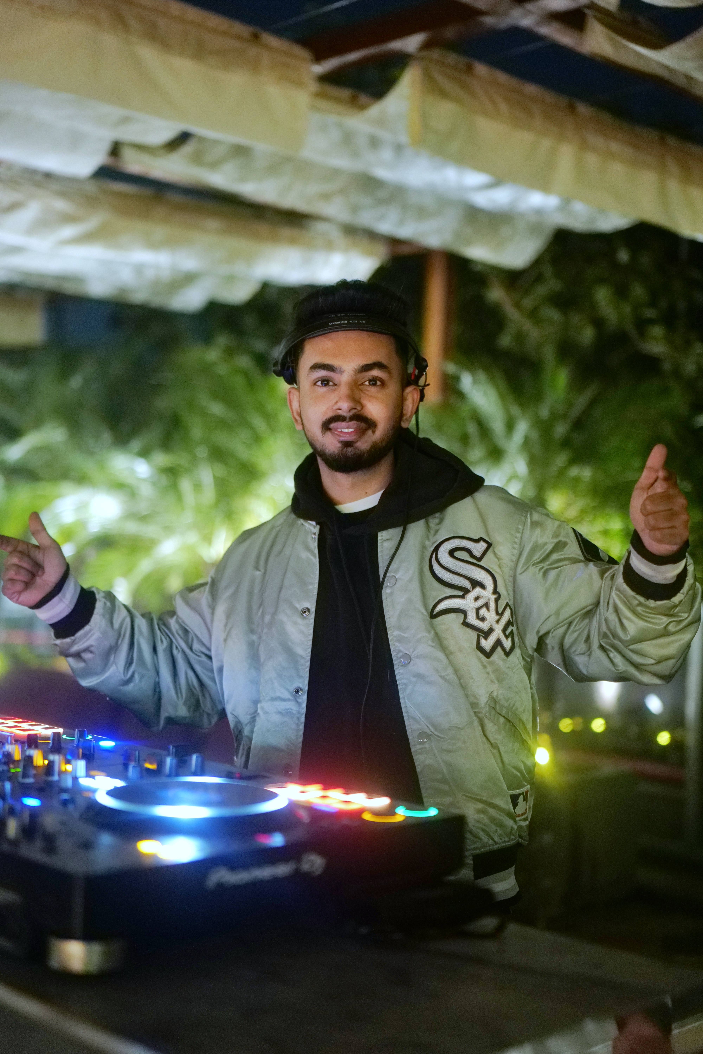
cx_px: 352
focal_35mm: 50
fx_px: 1464
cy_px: 527
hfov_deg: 27.0
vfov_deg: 39.6
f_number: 1.8
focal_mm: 50
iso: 6400
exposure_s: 1/50
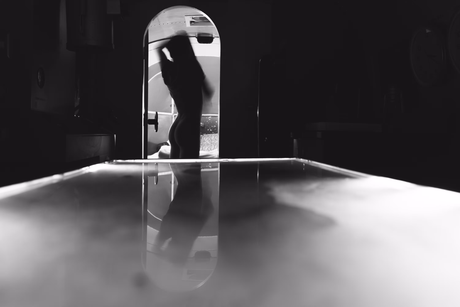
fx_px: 447
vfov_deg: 37.9
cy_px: 154
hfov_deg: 54.4
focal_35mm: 35
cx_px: 230
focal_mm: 35
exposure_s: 1/3
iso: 400
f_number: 3.5
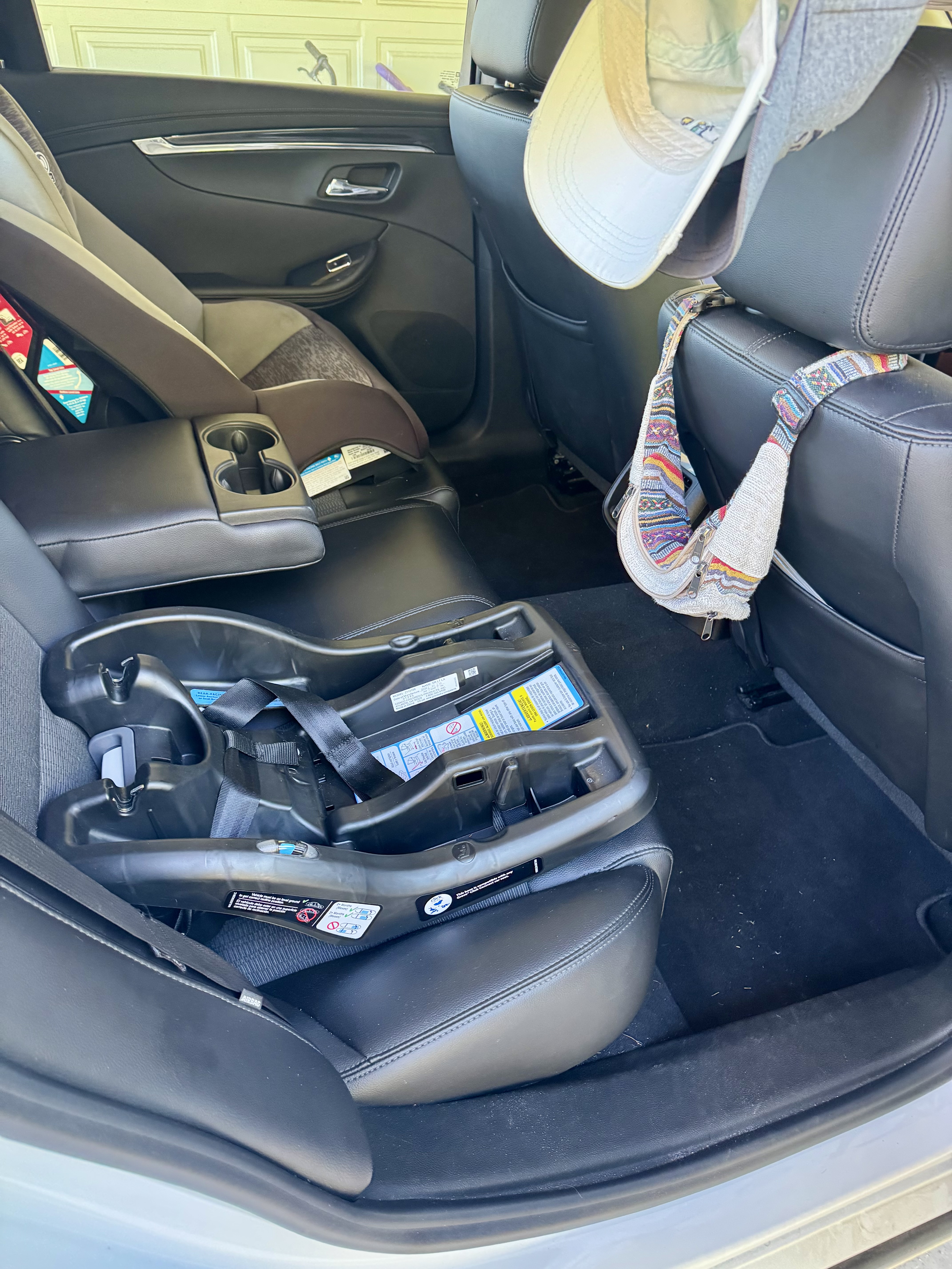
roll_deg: -3.5
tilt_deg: -37.1
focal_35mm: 24
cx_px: 476
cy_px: 634
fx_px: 880
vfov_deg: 71.6
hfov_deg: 56.8
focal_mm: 6.76
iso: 500
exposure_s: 1/60
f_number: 1.78
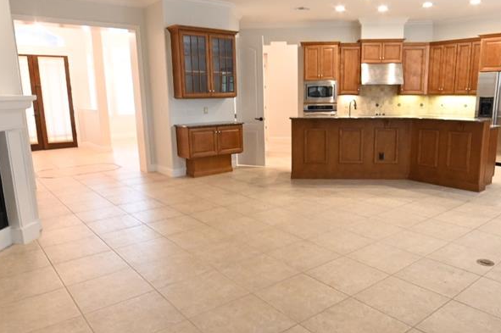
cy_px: 175
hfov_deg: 69.0
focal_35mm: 26
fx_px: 362
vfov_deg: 49.5
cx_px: 290
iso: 2000
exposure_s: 1/20
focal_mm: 10
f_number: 8
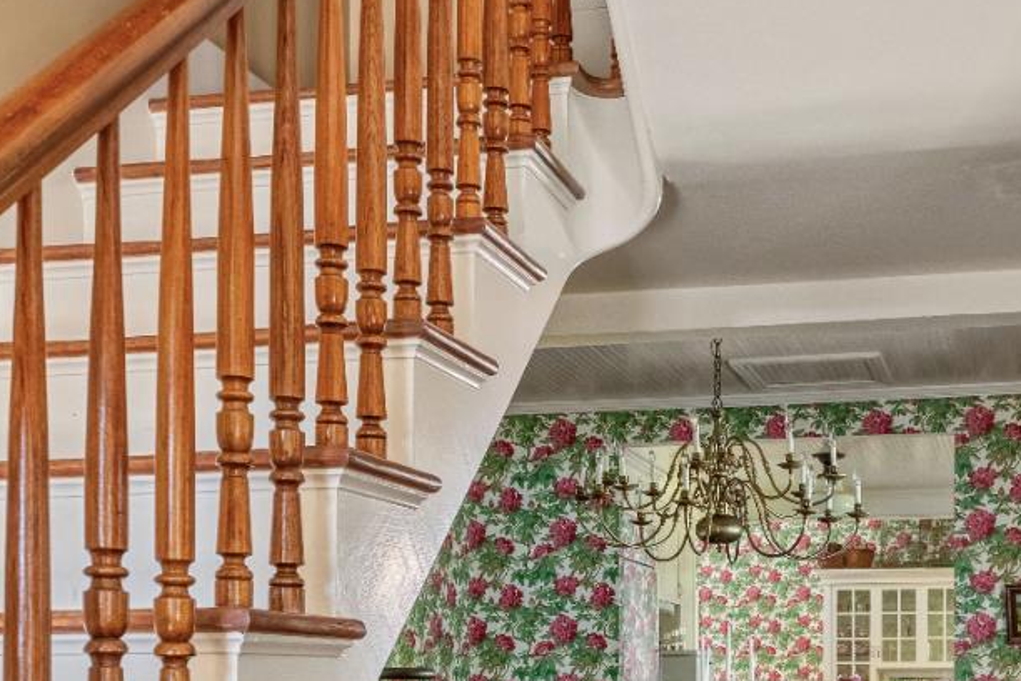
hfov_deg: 38.0
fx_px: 1452
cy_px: 680
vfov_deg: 25.1
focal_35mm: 51
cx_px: 732
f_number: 7.1
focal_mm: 20.9
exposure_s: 1/160
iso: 1250
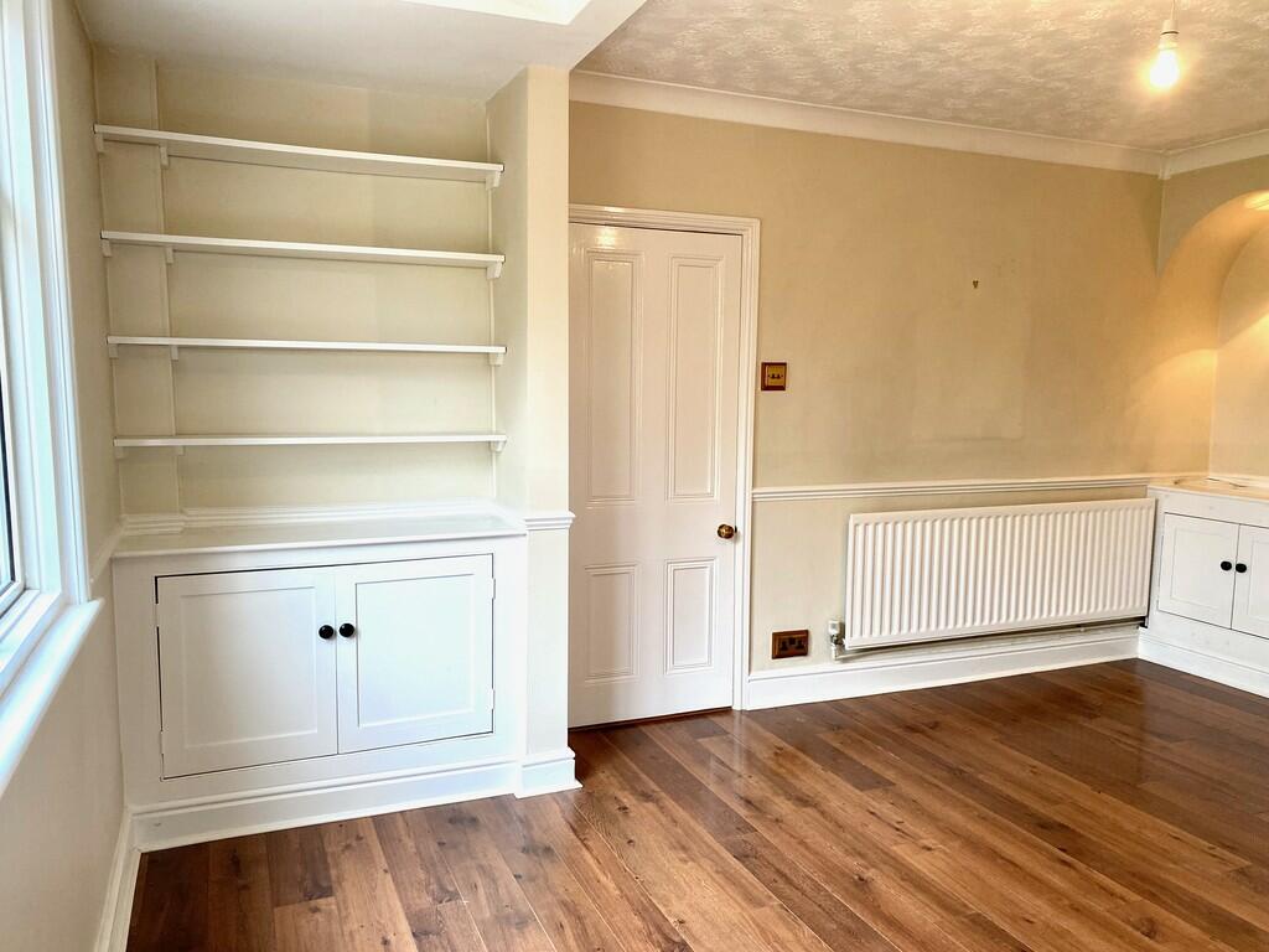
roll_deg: -0.2
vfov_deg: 53.1
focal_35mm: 26
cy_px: 476
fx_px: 953
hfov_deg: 67.3
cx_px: 634
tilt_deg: -6.1
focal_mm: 4.25
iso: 125
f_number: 1.8
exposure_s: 1/100
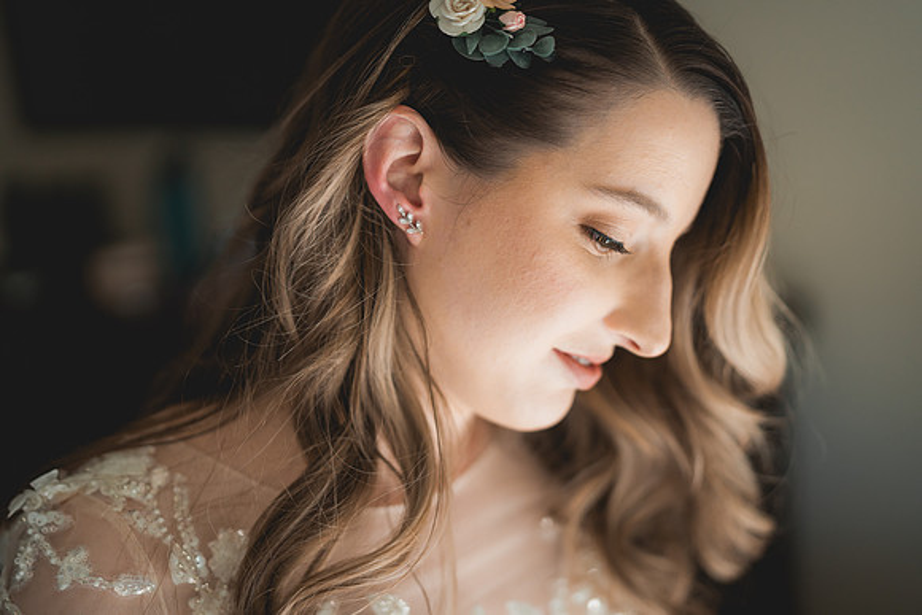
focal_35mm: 51
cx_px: 461
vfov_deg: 26.3
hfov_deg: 38.6
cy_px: 308
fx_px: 1315
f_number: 1.4
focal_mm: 50
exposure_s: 1/2000
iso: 400
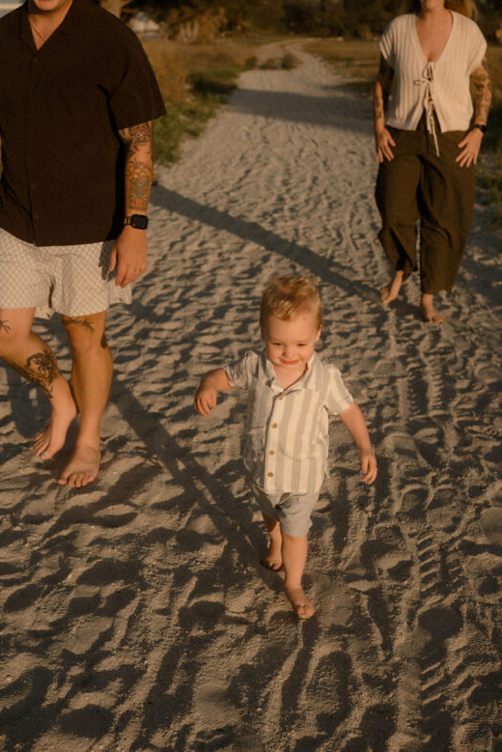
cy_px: 349
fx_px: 961
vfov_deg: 42.7
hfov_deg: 29.3
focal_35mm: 46
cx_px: 226
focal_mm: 35
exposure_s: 1/1000
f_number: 3.2
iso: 64
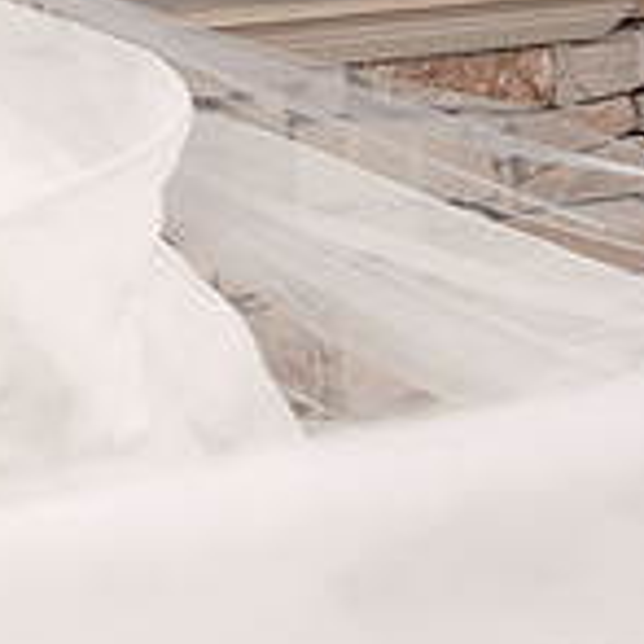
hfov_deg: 15.3
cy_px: 75
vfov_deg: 16.5
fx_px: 2189
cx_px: -357
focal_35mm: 104
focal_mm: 30
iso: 160
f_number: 5.6
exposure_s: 1/320
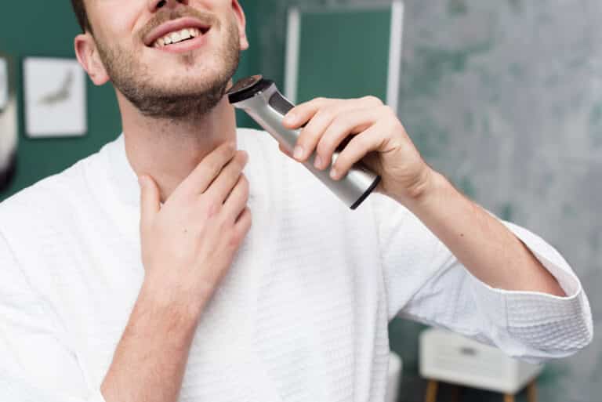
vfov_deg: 27.0
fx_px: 837
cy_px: 201
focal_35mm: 50
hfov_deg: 39.6
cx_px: 301
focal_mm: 50
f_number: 4
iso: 200
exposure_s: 1/160
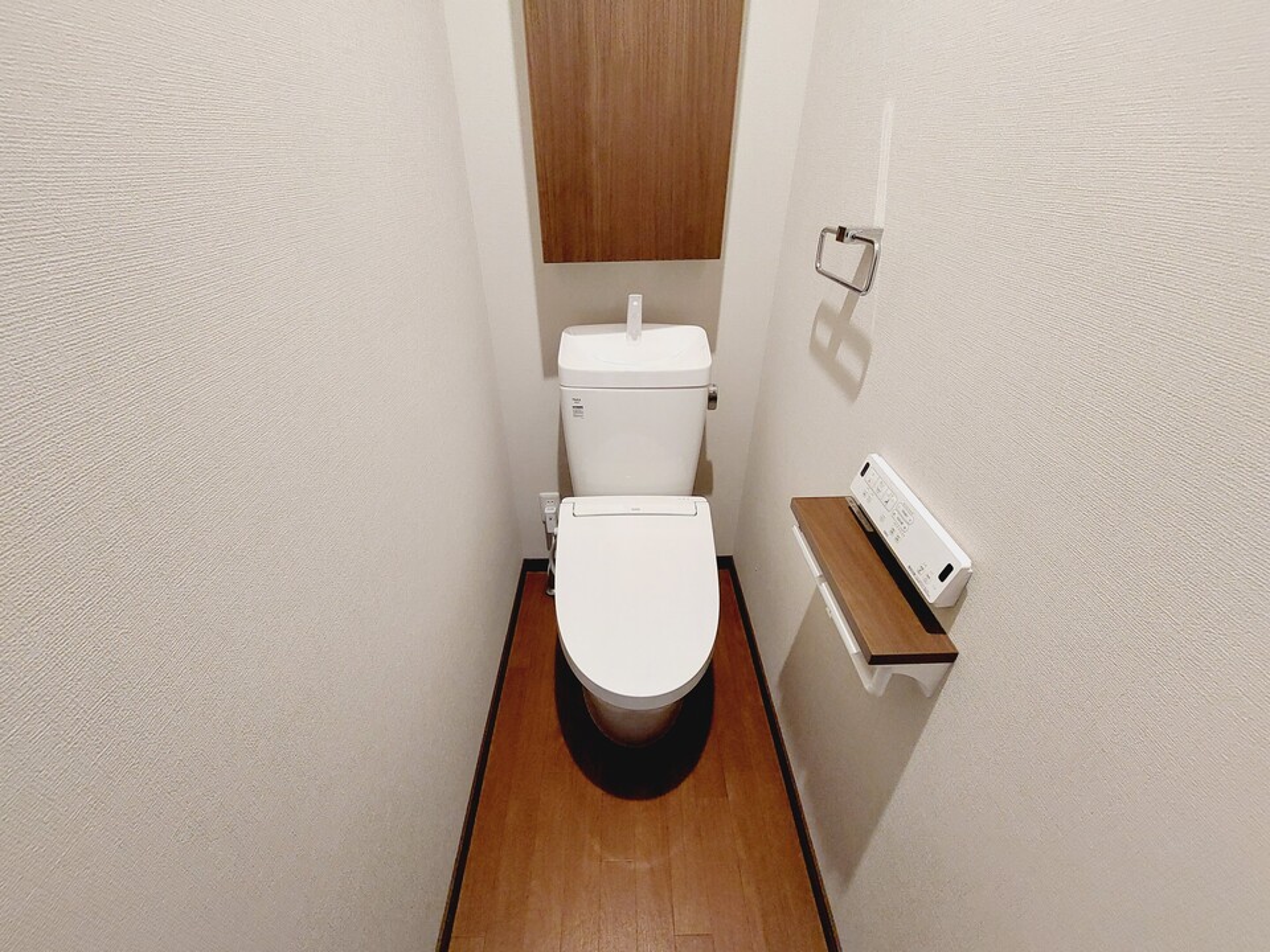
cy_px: 476
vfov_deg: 89.9
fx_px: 477
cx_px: 635
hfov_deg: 106.2
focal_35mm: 13
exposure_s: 1/30
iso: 320
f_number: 2.2
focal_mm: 1.74
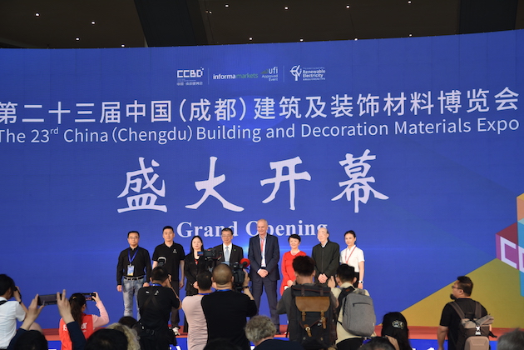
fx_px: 1135
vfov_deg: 17.5
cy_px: 175
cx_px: 262
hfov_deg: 26.0
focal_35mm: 78
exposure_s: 1/30
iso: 100
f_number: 4.8
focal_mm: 52
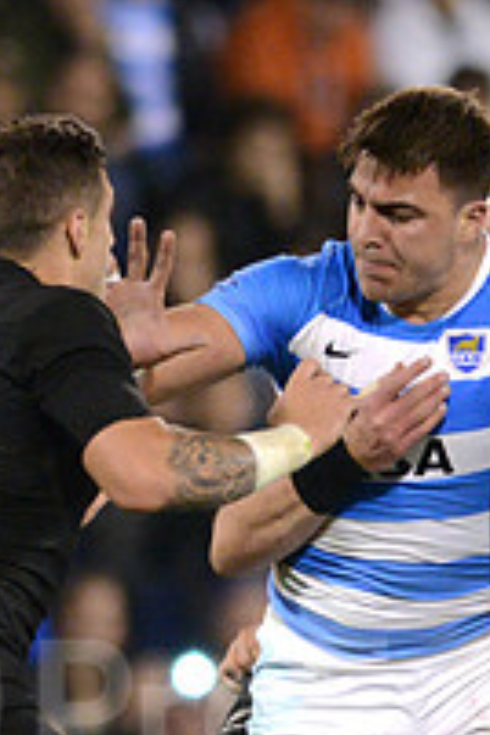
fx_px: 19211
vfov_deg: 2.2
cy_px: 702
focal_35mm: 941
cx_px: 210
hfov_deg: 1.5
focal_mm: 420
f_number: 4
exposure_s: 1/800
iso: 4500
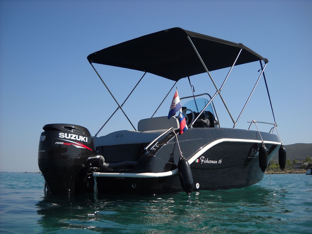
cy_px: 117
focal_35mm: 41
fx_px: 370
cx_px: 156
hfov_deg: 45.8
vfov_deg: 35.1
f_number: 5.5
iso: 64
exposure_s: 1/353
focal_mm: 6.72
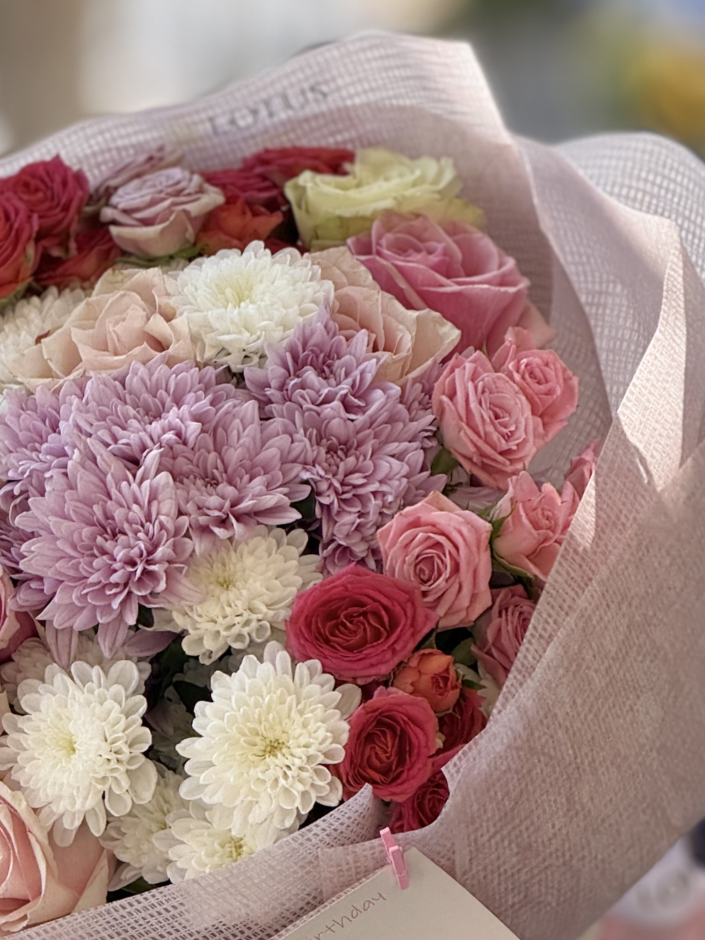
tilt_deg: -5.2
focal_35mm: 211
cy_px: 746
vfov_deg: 9.4
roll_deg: -4.0
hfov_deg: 7.0
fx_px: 5729
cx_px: 217
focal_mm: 15.66
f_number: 2.8
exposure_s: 1/518
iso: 64
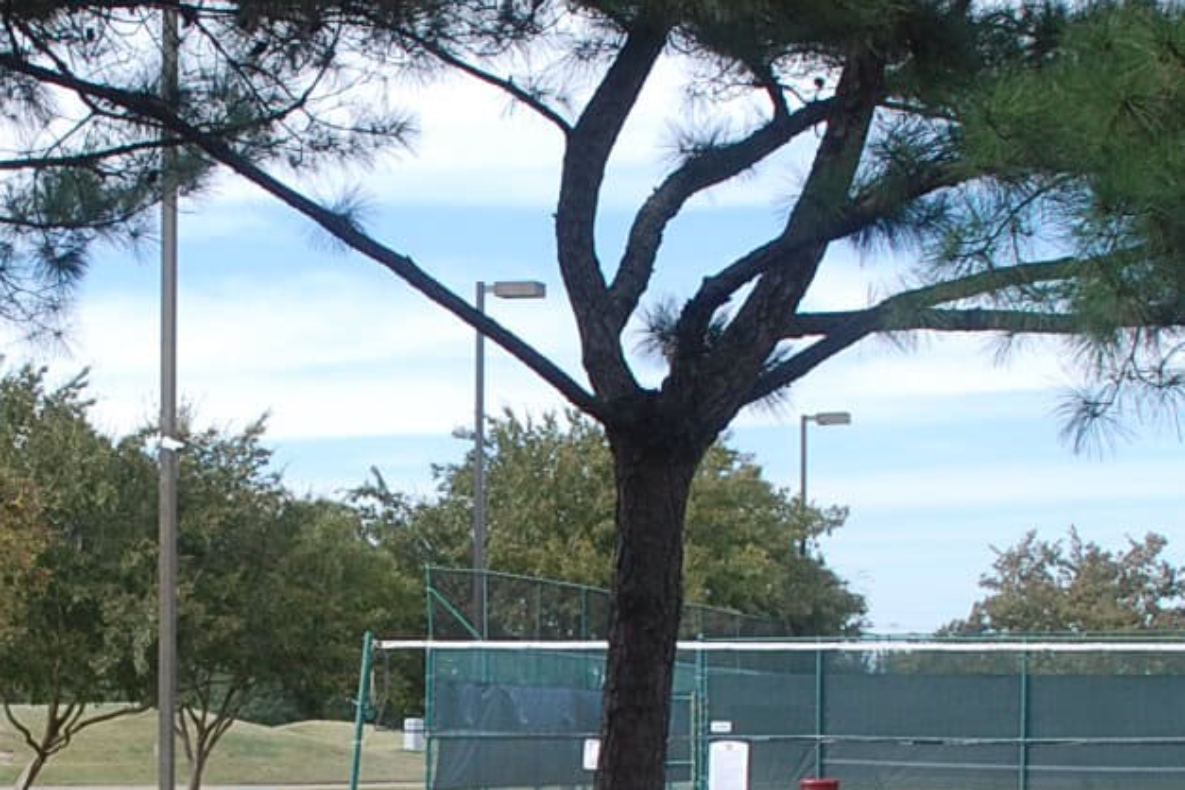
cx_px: 376
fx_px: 3357
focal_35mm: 102
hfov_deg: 19.9
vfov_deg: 13.2
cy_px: 826
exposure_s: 1/160
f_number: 6.3
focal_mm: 22
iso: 200
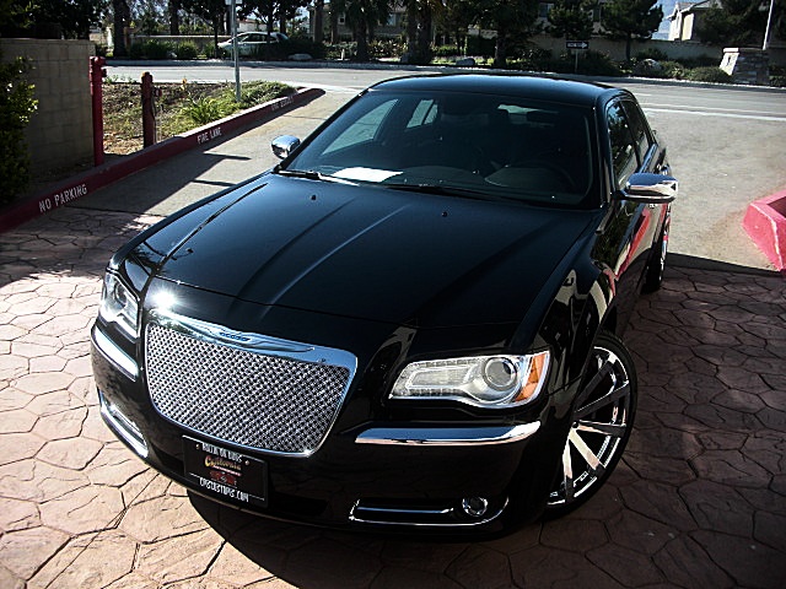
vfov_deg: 39.7
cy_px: 294
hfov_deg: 51.4
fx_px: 817
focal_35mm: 36
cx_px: 393
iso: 50
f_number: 2.8
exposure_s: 1/400
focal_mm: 6.3
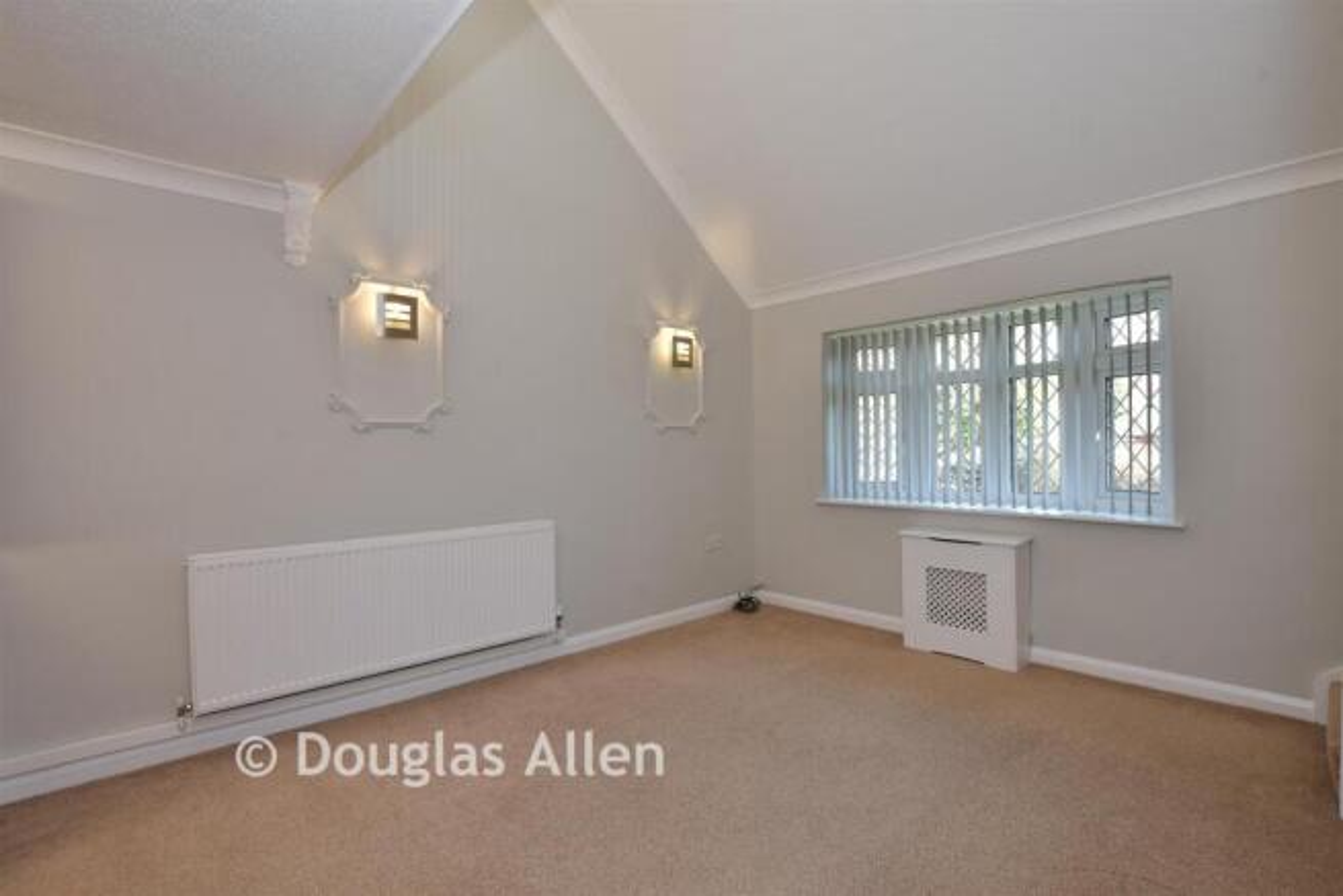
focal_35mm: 16
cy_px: 448
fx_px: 597
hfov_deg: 96.7
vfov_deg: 73.8
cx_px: 672
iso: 160
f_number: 8
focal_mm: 11
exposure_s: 1/13
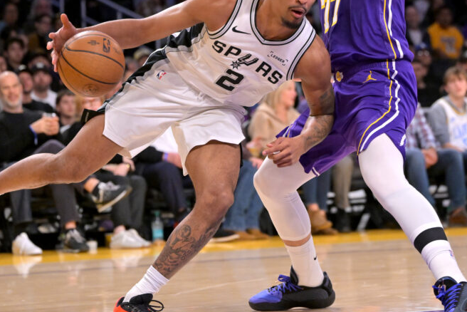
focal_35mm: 170
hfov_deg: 12.1
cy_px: 66
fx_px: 2206
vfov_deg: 8.1
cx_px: 295
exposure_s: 1/2500
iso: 3200
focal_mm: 93
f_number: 2.8
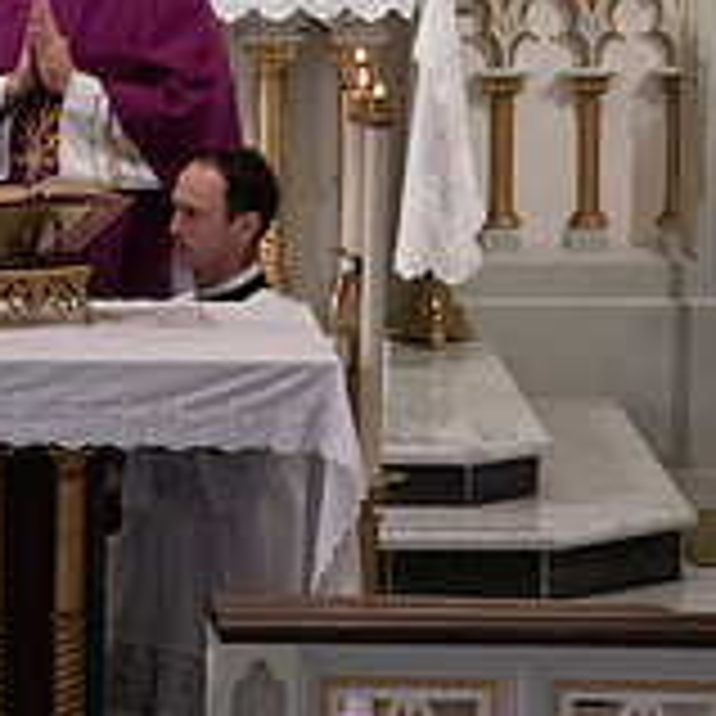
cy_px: 218
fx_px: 10905
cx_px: -230
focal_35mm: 466
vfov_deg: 3.8
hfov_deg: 3.7
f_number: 8
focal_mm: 150
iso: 4000
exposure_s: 1/100
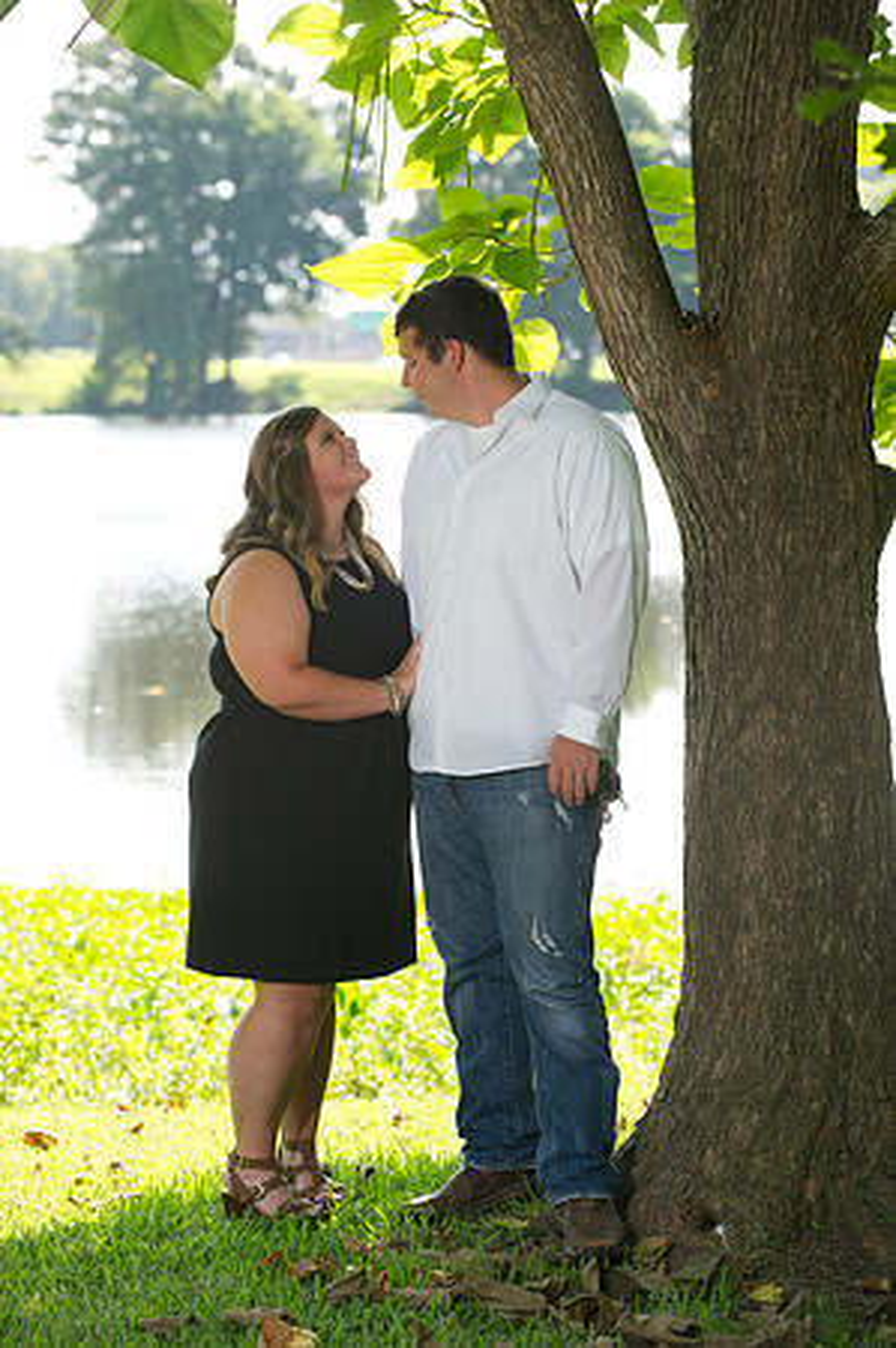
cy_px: 674
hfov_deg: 10.9
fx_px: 4677
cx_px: 448
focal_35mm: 125
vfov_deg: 16.4
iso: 320
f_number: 4.5
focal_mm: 125
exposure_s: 1/250
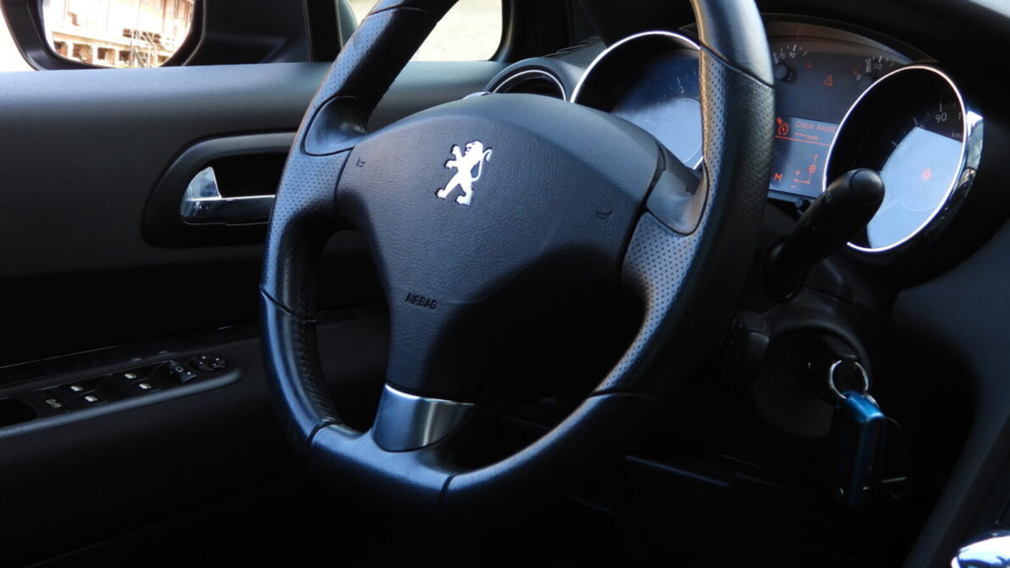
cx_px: 509
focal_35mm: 88
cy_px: 215
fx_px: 2357
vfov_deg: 13.7
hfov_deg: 24.2
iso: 100
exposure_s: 1/60
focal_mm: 14.4
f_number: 3.5
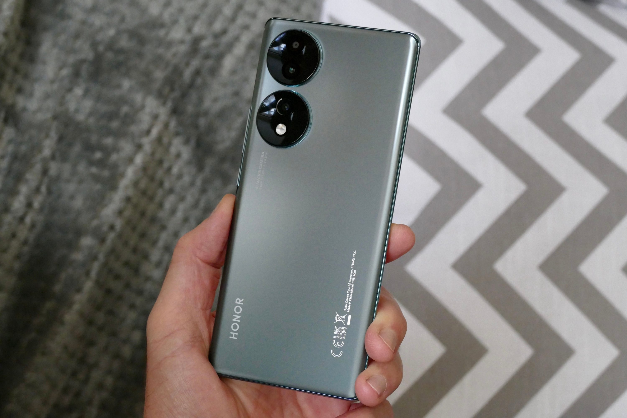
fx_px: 1776
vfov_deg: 13.4
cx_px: 314
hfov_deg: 20.0
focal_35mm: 102
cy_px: 209
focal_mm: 37.13
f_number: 5
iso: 1600
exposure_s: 1/80
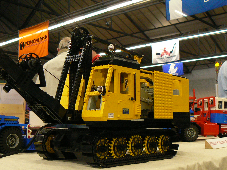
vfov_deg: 29.7
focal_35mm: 49
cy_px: 85
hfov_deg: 38.9
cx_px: 114
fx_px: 321
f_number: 2.8
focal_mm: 6
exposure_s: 1/20
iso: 200
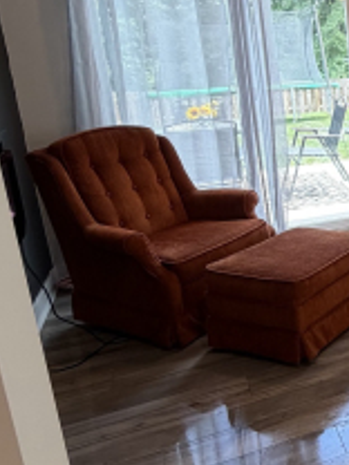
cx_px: 537
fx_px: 605
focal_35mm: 45
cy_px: 178
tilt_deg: -14.0
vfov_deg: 41.8
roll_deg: +0.7
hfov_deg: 24.3
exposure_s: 1/120
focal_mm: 2.22
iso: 125
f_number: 2.2
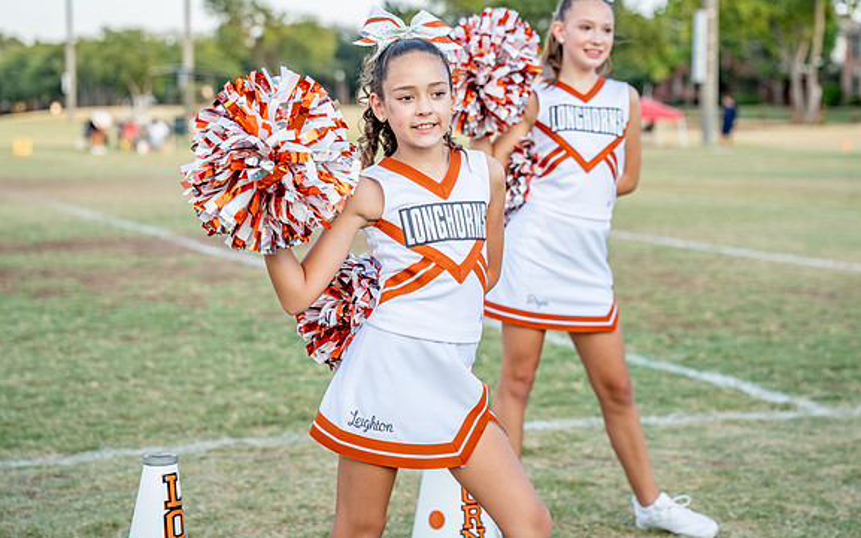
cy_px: 220
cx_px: 442
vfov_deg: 16.1
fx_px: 1901
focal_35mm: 81
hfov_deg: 25.5
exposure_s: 1/800
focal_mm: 62.3
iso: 200
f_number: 2.8
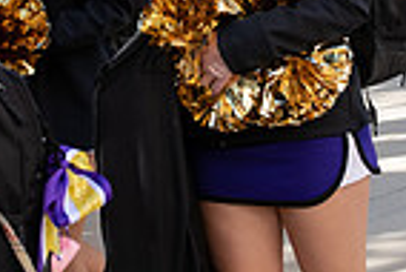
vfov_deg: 11.9
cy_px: -19
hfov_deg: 17.9
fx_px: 1287
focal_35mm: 114
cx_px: 192
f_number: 5
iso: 320
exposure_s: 1/320
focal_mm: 28
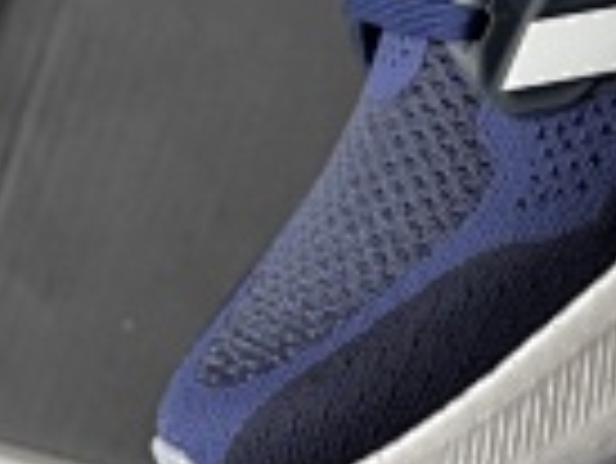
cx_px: 931
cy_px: 29
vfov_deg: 6.4
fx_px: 4150
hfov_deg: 8.3
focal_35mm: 233
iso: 250
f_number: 2.2
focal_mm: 7.5
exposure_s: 1/110
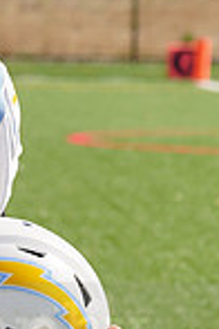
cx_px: -145
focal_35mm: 615
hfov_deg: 2.2
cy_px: 313
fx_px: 5611
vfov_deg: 3.4
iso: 100
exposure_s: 1/250
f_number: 10
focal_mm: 156
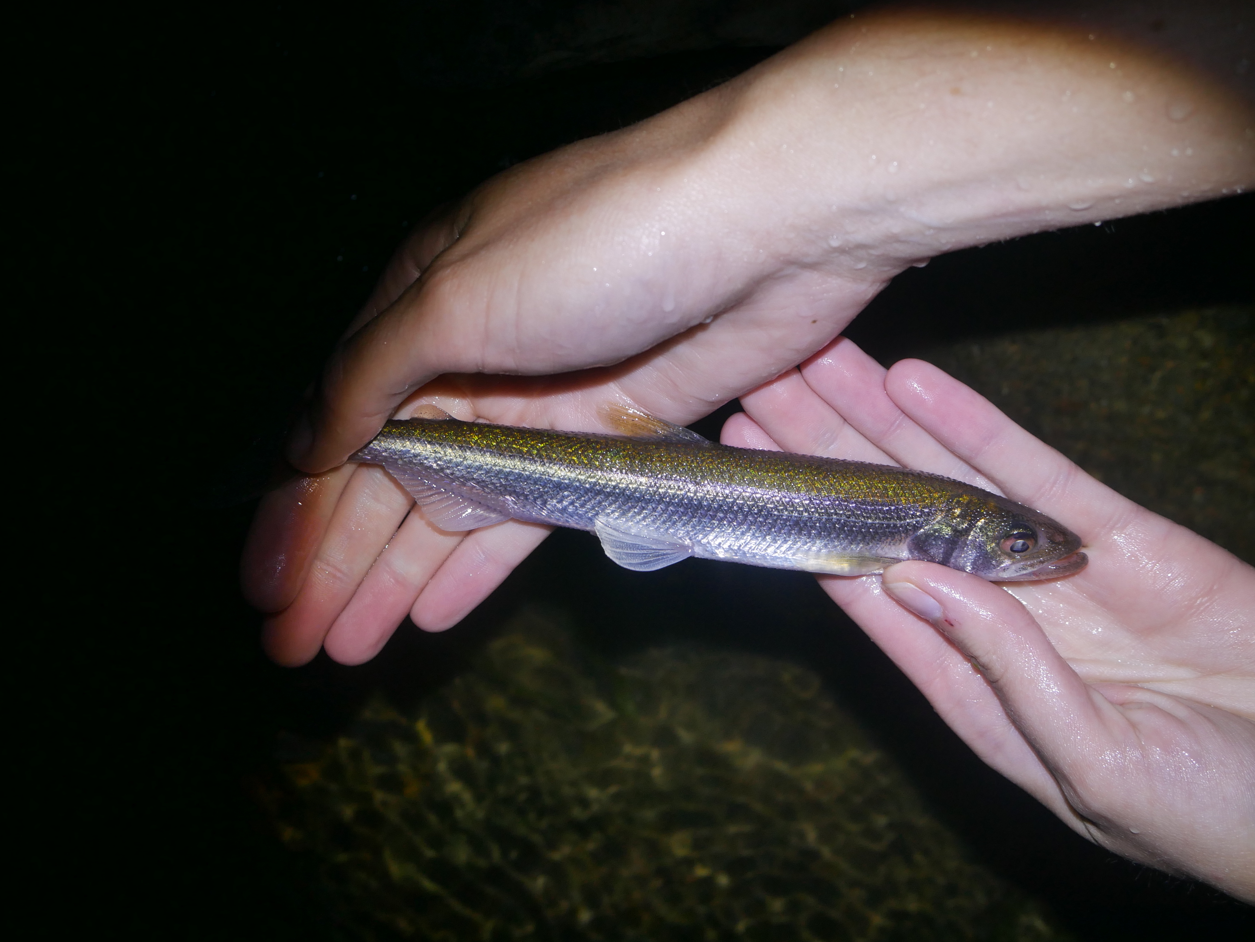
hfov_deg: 38.2
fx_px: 1814
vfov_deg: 29.1
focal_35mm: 50
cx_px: 628
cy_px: 471
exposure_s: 1/125
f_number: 5.3
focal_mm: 25
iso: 400
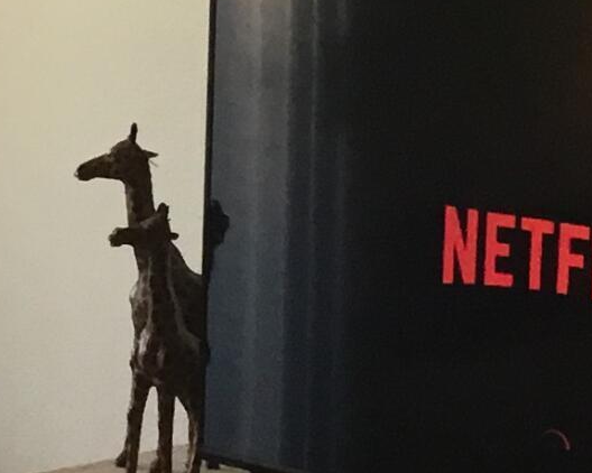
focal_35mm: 172
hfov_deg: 11.1
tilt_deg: -10.0
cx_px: -19
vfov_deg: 9.0
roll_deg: +0.6
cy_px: 282
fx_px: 3012
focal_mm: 3.3
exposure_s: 1/30
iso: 32
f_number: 2.4
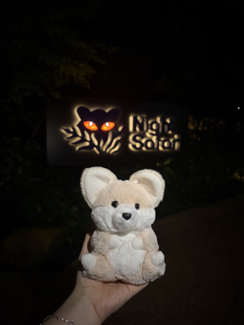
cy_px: 162
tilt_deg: -4.3
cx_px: 122
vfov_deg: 67.3
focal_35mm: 26
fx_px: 244
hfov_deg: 53.1
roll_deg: -0.7
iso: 500
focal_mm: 5.96
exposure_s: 1/40
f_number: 1.6
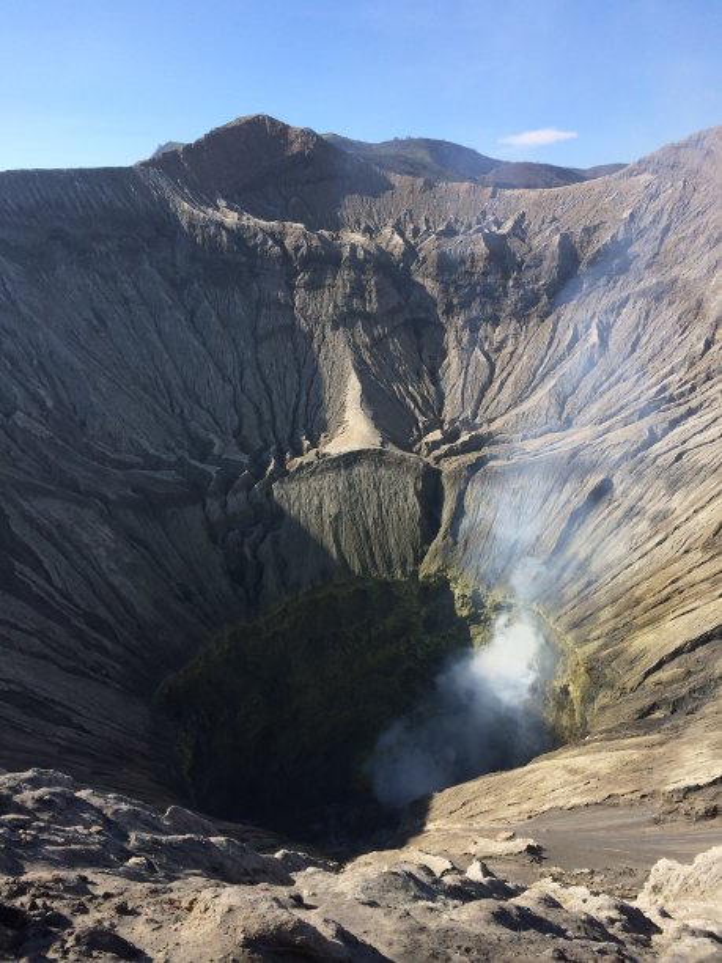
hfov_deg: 48.2
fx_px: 806
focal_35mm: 29
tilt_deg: -17.3
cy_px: 482
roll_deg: +1.9
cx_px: 361
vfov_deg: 61.7
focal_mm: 4.15
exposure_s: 1/1466
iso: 32
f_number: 2.2
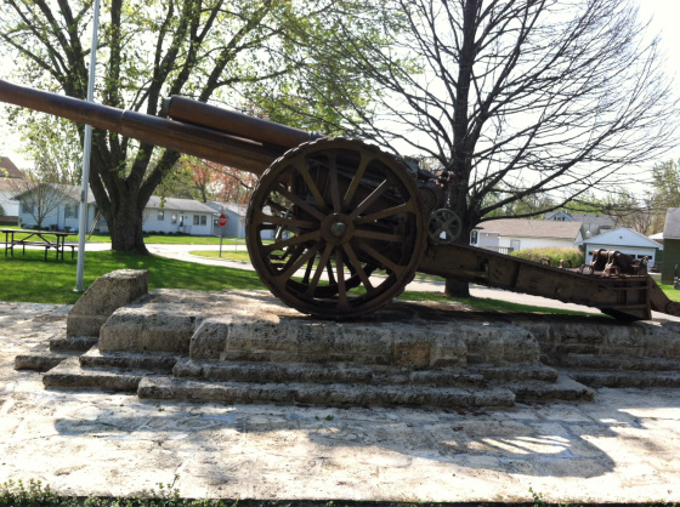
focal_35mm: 35
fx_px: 686
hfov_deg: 52.7
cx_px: 340
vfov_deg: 40.6
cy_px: 254
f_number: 2.8
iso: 80
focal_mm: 3.85
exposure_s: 1/462
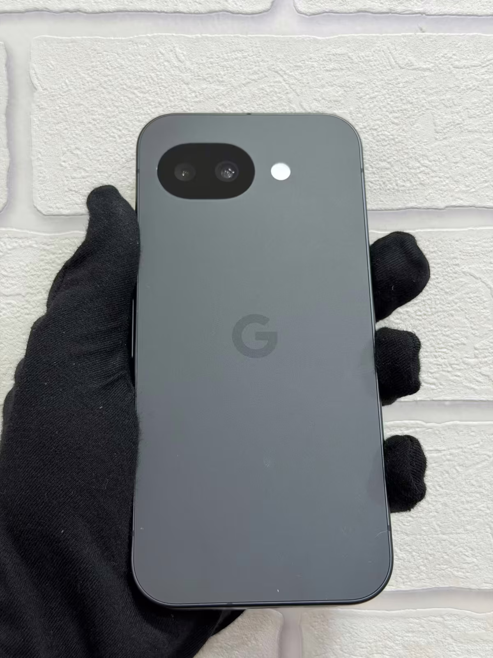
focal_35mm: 48
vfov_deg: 39.7
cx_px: 246
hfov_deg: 30.3
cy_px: 329
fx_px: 911
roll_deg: +0.3
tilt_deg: -2.6
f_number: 1.78
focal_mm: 6.76
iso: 64
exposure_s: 1/50
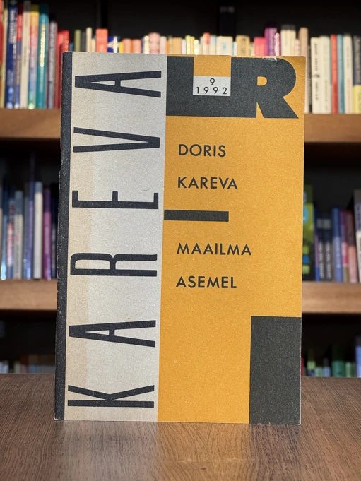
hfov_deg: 19.1
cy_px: 240
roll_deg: -2.1
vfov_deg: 25.3
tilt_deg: +0.0
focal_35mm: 77
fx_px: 1070
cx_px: 180
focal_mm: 9
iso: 125
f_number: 2.8
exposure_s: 1/99
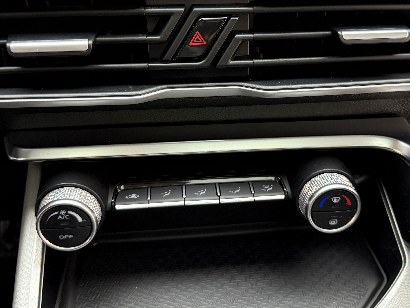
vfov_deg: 40.4
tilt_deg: -31.7
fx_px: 415
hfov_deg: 52.6
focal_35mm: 35
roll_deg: -1.6
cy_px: 113
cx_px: 214
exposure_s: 1/50
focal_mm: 6.76
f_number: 1.78
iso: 500
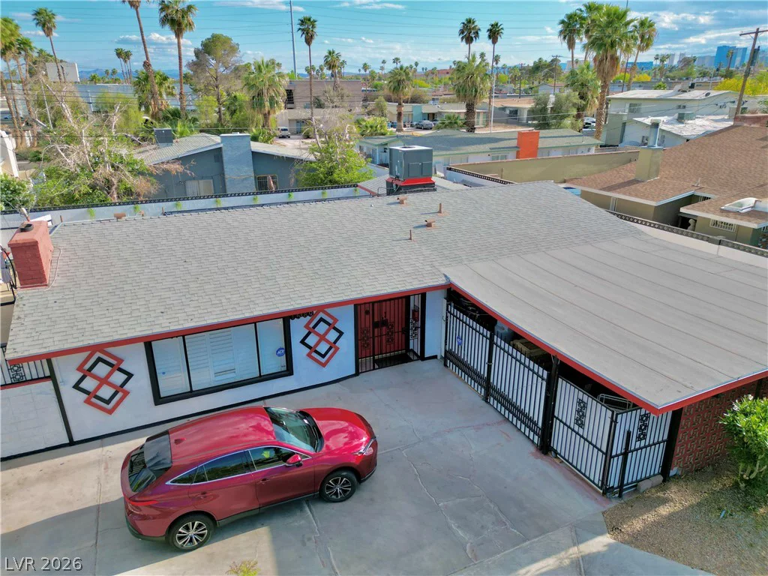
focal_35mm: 24
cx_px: 384
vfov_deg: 56.8
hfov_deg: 71.6
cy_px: 288
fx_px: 532
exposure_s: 1/2500
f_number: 1.7
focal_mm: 6.72
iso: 140
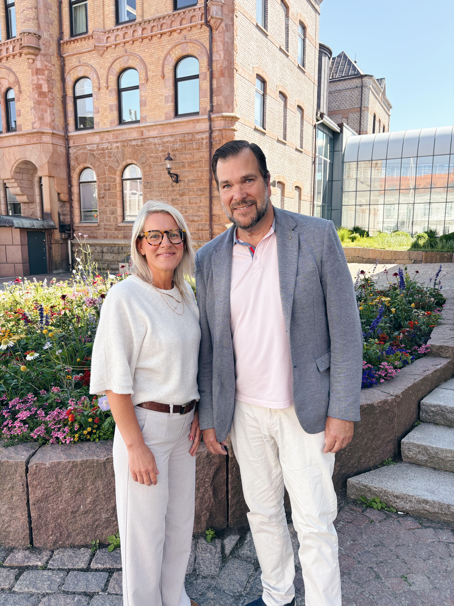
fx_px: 455
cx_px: 227
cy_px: 303
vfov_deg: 67.3
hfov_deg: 53.1
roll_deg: -1.3
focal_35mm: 26
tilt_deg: -7.2
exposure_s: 1/895
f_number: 1.6
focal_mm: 5.96
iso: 64
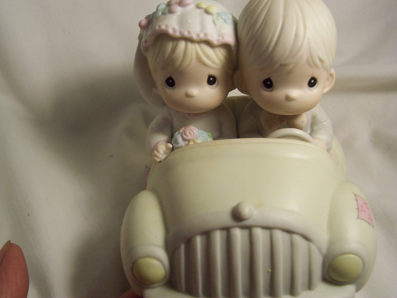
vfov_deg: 38.7
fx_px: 424
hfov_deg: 50.1
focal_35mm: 37
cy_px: 149
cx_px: 198
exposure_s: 1/180
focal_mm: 5.6
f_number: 2.8
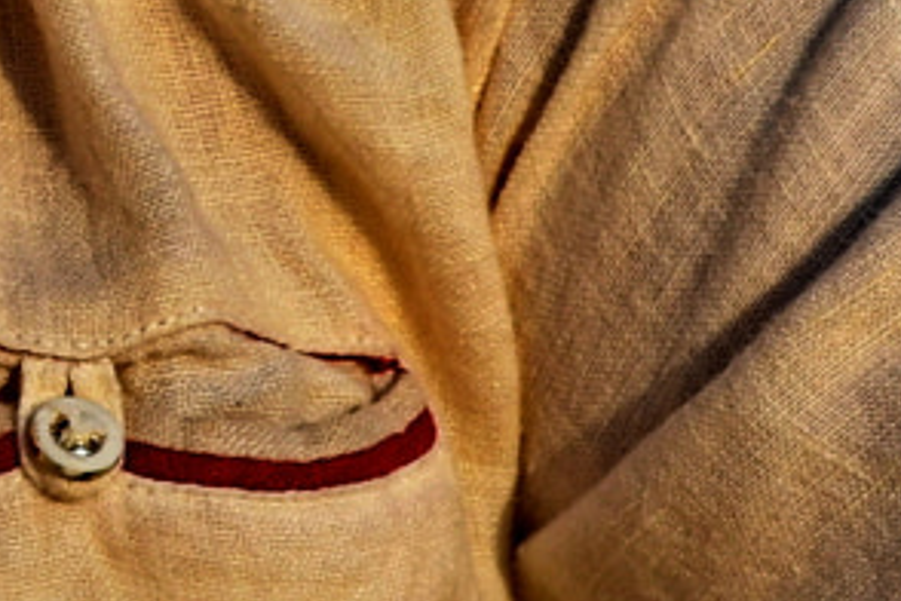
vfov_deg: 2.9
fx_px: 11774
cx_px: -625
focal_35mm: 470
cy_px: -1158
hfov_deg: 4.3
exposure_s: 1/320
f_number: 8
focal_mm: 45
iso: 100
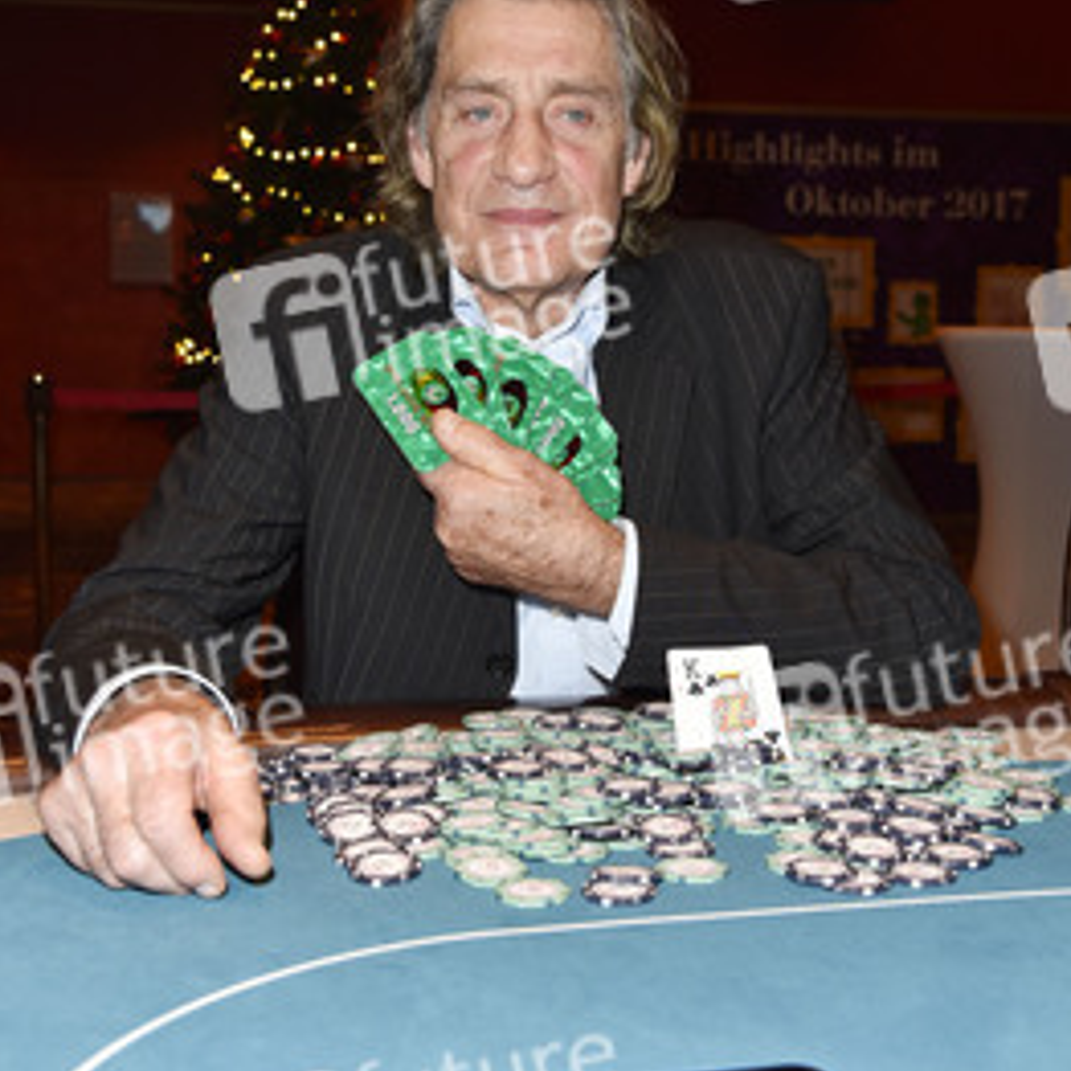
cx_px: 540
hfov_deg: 38.3
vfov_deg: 38.3
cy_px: 519
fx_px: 1540
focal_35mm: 44
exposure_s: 1/50
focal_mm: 34
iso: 800
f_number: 5.6
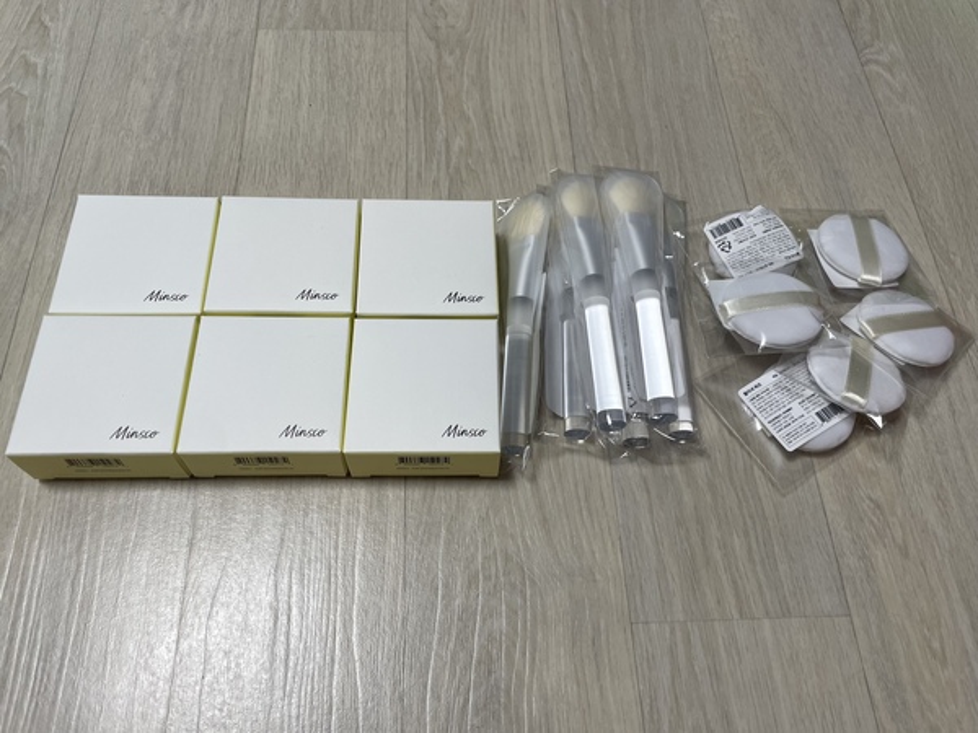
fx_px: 735
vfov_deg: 53.1
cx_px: 489
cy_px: 366
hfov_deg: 67.3
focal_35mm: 26
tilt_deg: -61.8
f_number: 1.6
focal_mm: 4.2
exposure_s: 1/120
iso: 80
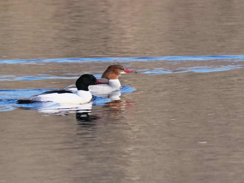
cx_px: 122
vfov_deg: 1.9
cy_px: 92
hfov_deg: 2.5
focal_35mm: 800
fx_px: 5639
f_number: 8
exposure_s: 1/1600
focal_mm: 400
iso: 800
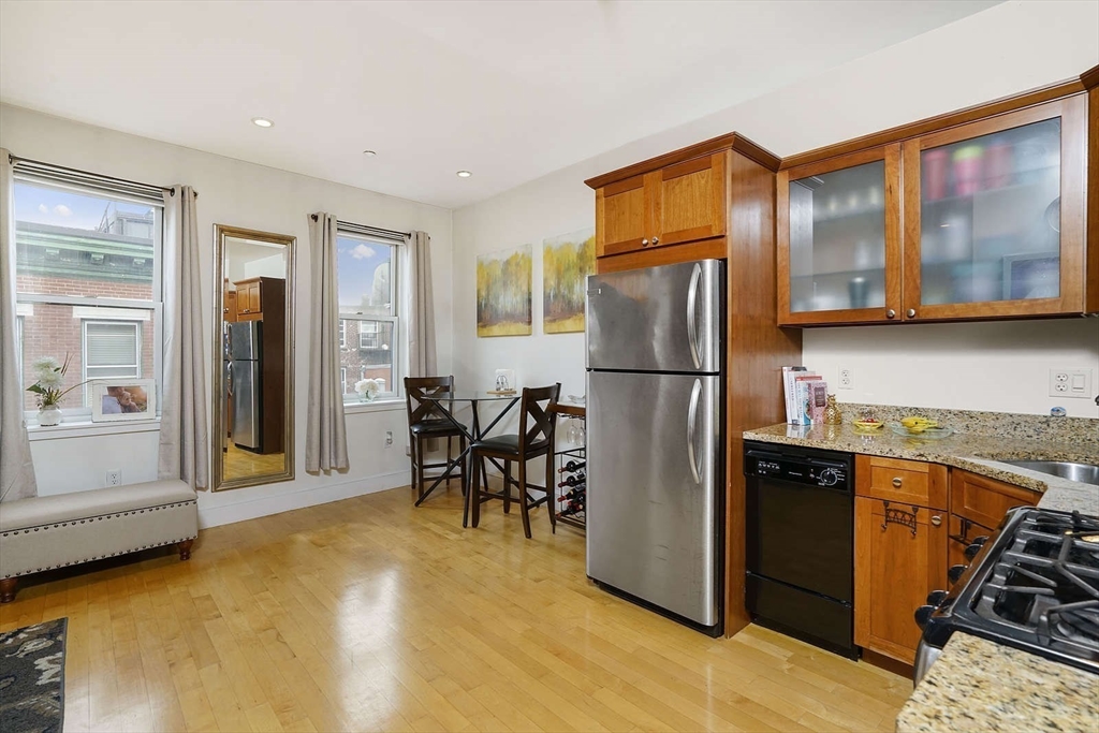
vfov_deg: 70.5
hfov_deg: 93.3
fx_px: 519
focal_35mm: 17
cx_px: 550
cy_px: 366
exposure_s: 1/60
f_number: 9
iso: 800
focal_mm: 17
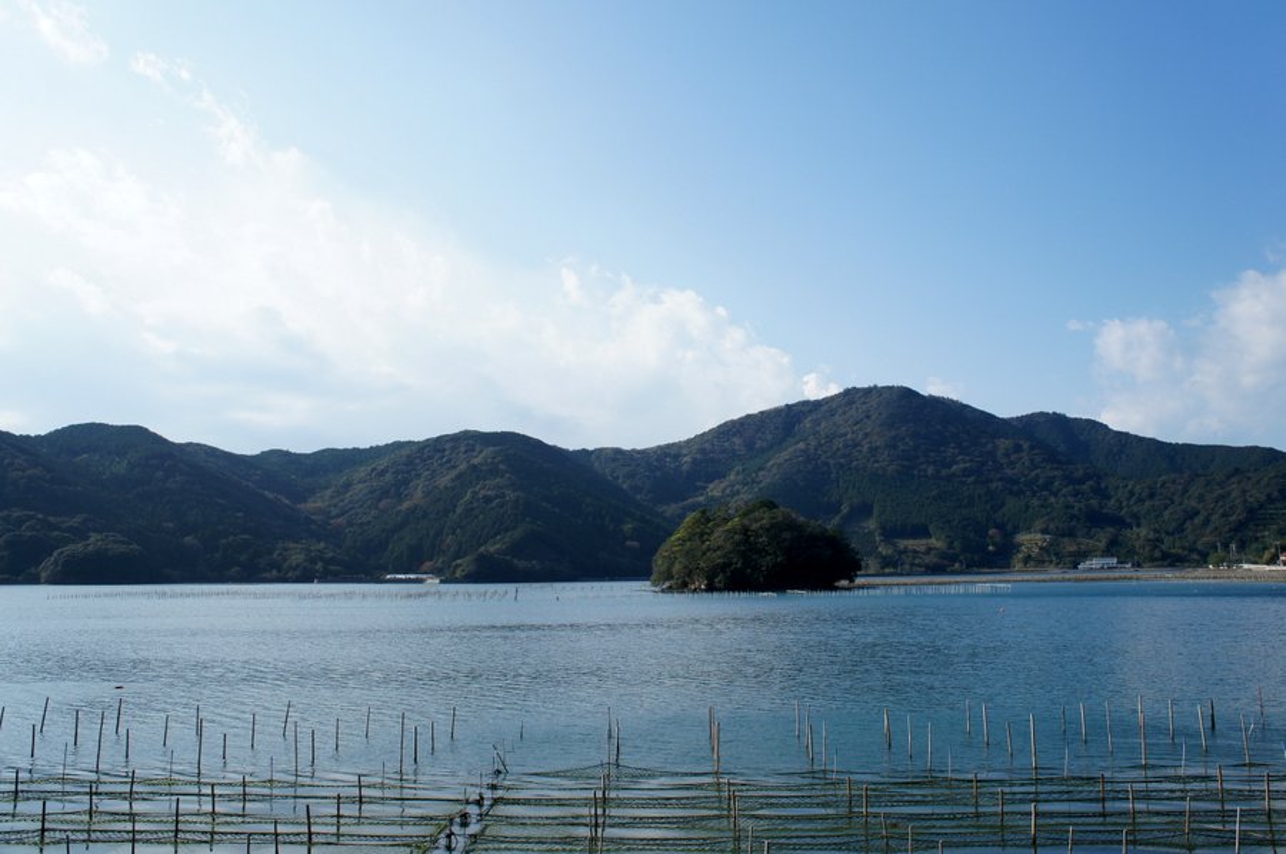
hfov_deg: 62.0
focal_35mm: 30
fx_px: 1070
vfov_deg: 43.5
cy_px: 427
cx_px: 643
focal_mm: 20
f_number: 8
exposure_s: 1/500
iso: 200
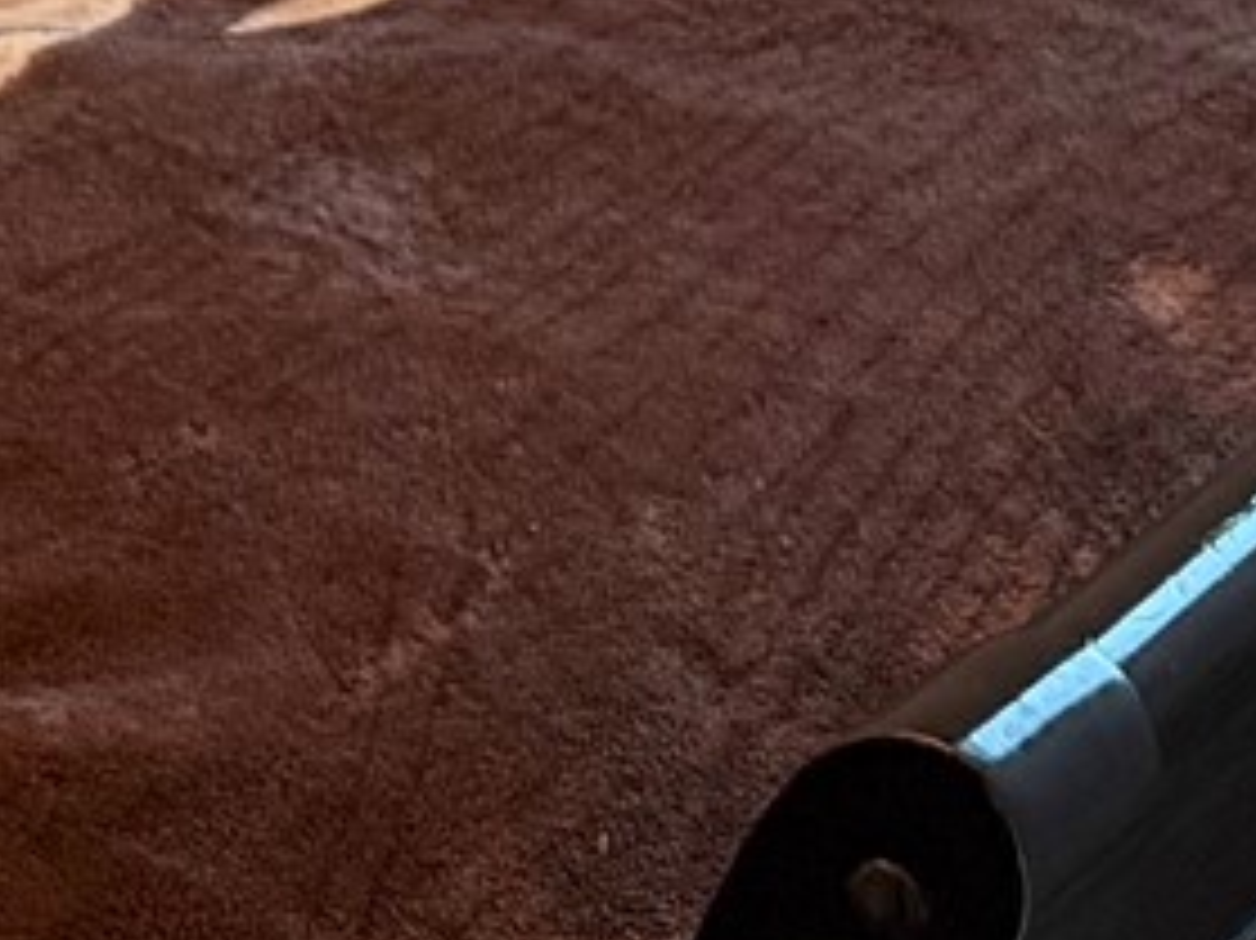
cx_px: -446
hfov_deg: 10.9
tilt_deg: -2.0
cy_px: -2132
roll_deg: -4.3
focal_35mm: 176
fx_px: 6383
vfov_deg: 7.2
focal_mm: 6.76
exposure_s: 1/60
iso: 320
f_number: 1.78
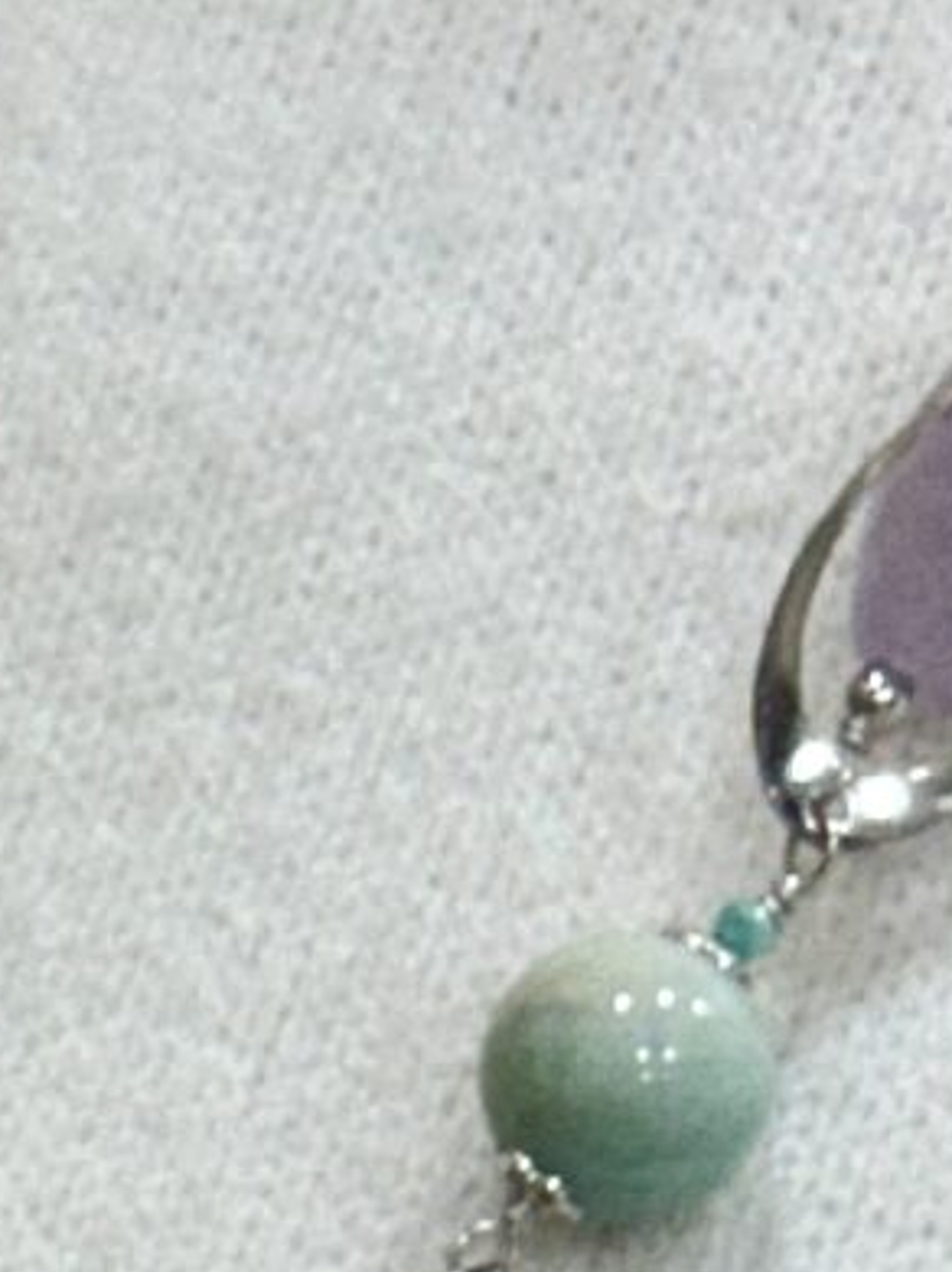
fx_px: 7232
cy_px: 1063
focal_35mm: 197
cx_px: -779
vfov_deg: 10.0
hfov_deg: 7.3
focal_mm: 2.69
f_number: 1.9
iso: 40
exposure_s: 1/100
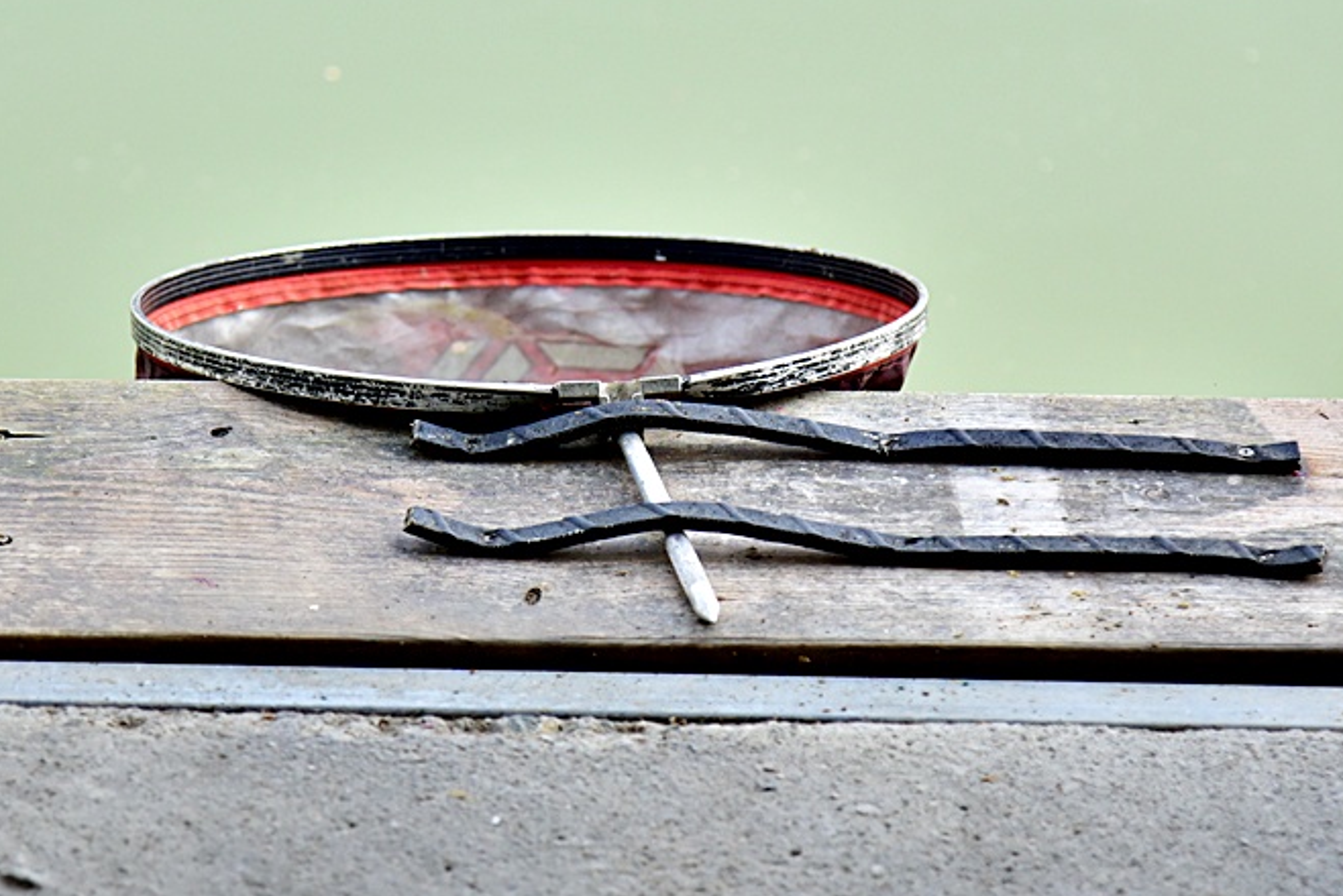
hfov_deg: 11.3
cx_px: 615
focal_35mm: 182
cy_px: 391
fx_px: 6792
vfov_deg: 7.6
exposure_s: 1/4000
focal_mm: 120
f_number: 4
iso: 1250
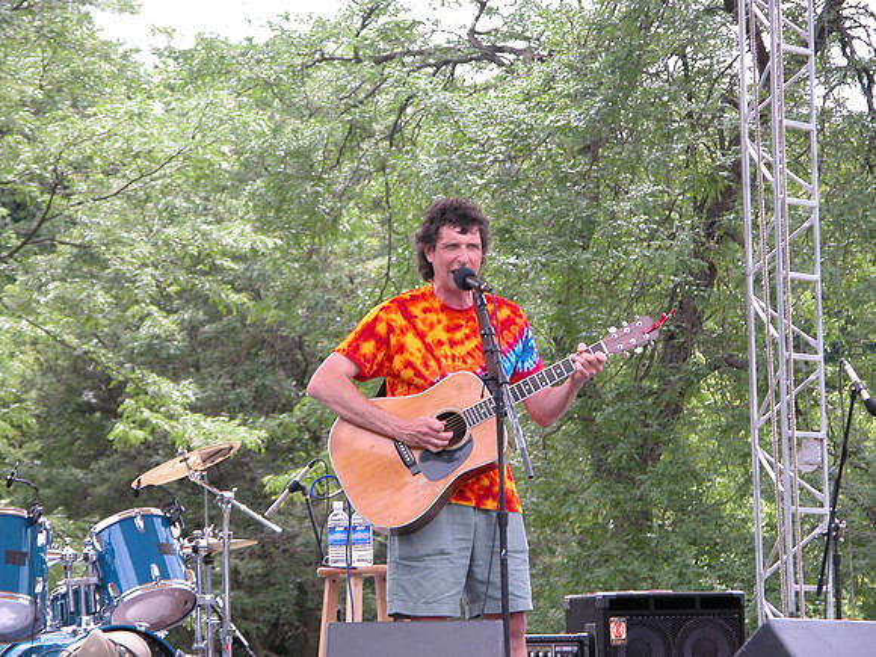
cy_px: 328
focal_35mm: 176
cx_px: 438
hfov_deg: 11.2
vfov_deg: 8.4
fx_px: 4454
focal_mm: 44.7
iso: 100
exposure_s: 1/127
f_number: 4
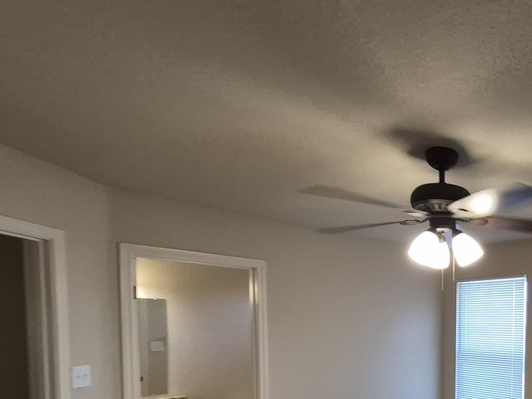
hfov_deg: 54.0
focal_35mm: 27
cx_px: 509
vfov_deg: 46.9
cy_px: 349
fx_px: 415
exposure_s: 1/60
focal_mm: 1.74
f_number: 2.2
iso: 125
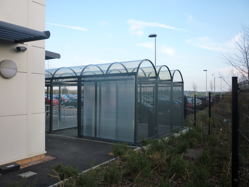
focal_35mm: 29
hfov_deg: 61.7
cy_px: 94
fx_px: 209
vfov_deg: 48.2
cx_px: 124
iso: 125
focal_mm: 5.2
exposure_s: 1/250
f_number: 3.3
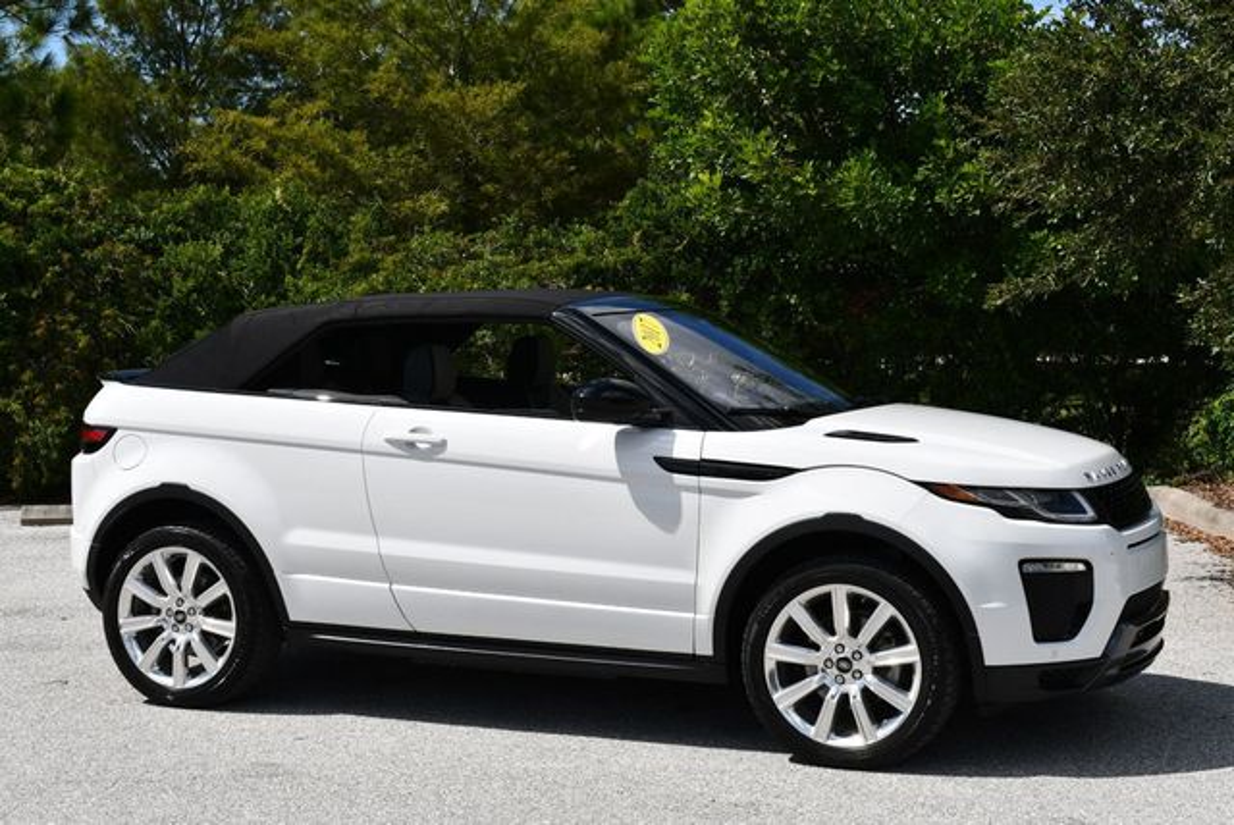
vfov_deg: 22.7
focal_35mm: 60
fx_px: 2058
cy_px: 412
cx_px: 617
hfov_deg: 33.4
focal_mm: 30
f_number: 9
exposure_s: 1/320
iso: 100
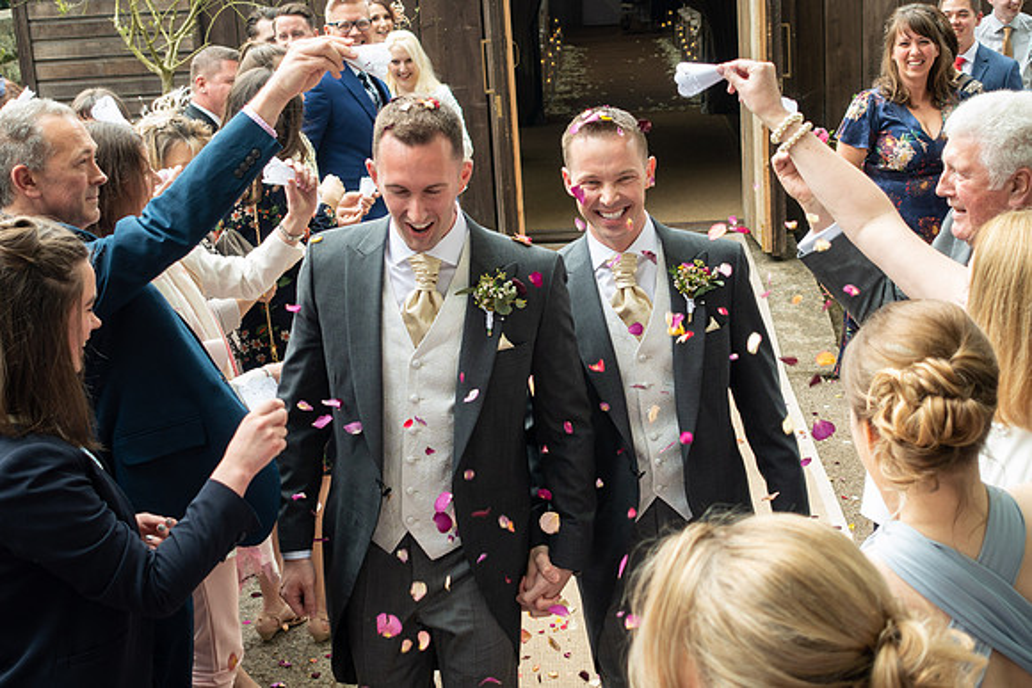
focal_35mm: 54
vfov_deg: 25.2
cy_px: 303
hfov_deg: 37.0
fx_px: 1542
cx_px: 504
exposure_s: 1/250
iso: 125
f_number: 2.8
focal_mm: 17.7
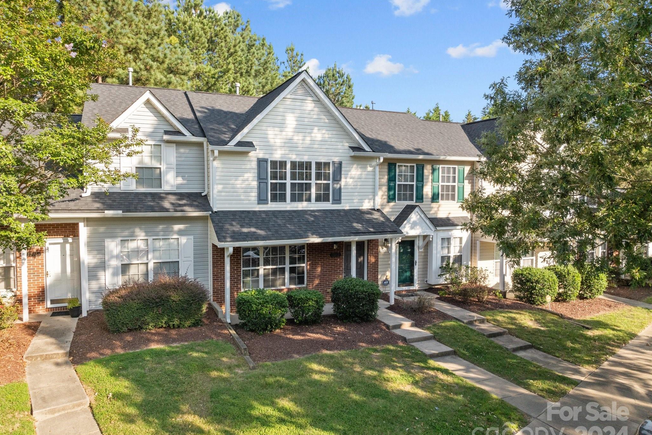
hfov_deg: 71.5
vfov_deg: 51.3
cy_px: 217
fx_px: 453
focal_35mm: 25
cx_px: 326
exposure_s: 1/240
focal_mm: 12.29
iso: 160
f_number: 2.8
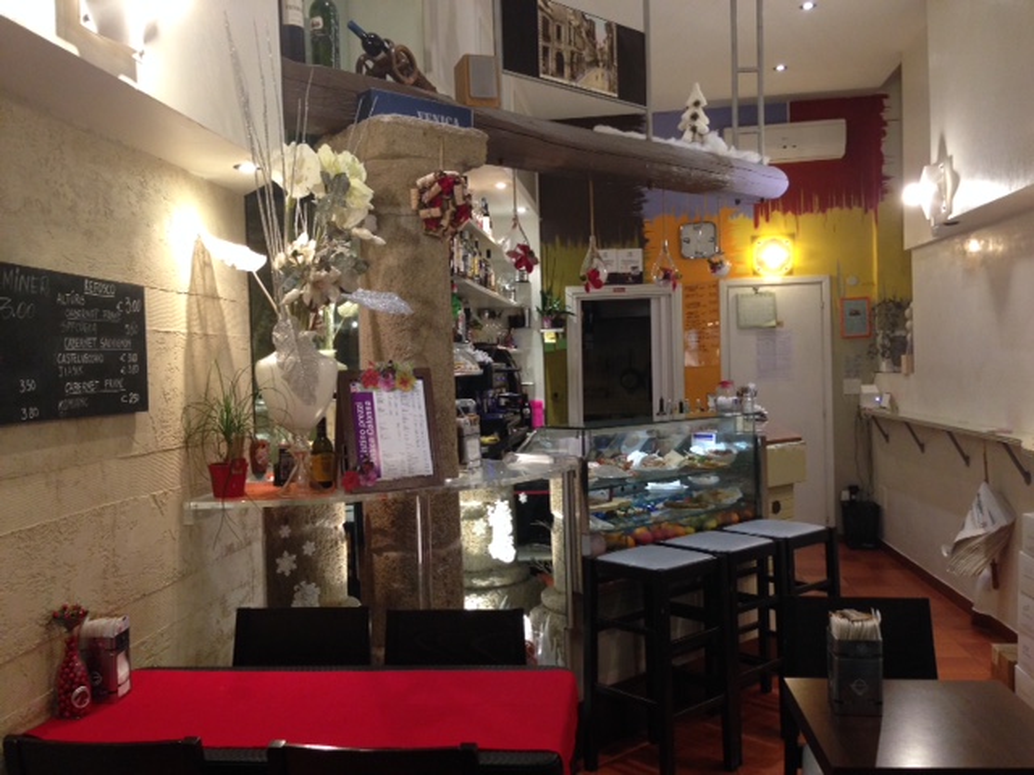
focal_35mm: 33
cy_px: 388
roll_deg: +0.6
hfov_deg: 55.4
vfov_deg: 42.9
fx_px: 986
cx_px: 517
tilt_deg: +0.5
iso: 160
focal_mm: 4.12
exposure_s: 1/20
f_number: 2.4
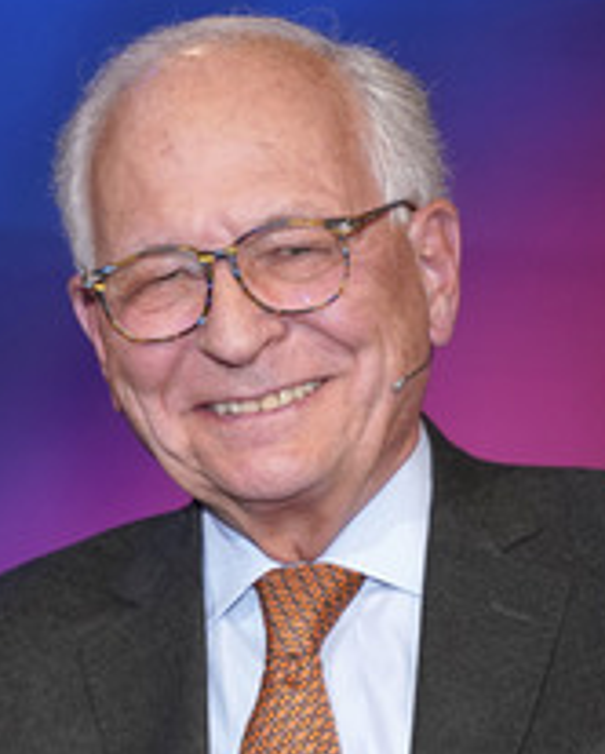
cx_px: 286
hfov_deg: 16.0
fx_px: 2146
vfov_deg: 19.9
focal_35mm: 96
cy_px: 521
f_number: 5
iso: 1600
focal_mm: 47
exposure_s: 1/160
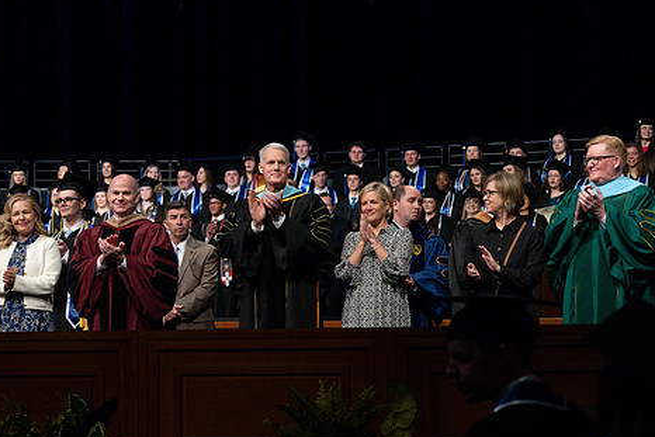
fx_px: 2111
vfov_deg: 11.8
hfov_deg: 17.6
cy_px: 205
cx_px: 201
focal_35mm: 116
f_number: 4
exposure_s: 1/250
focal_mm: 70
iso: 3200
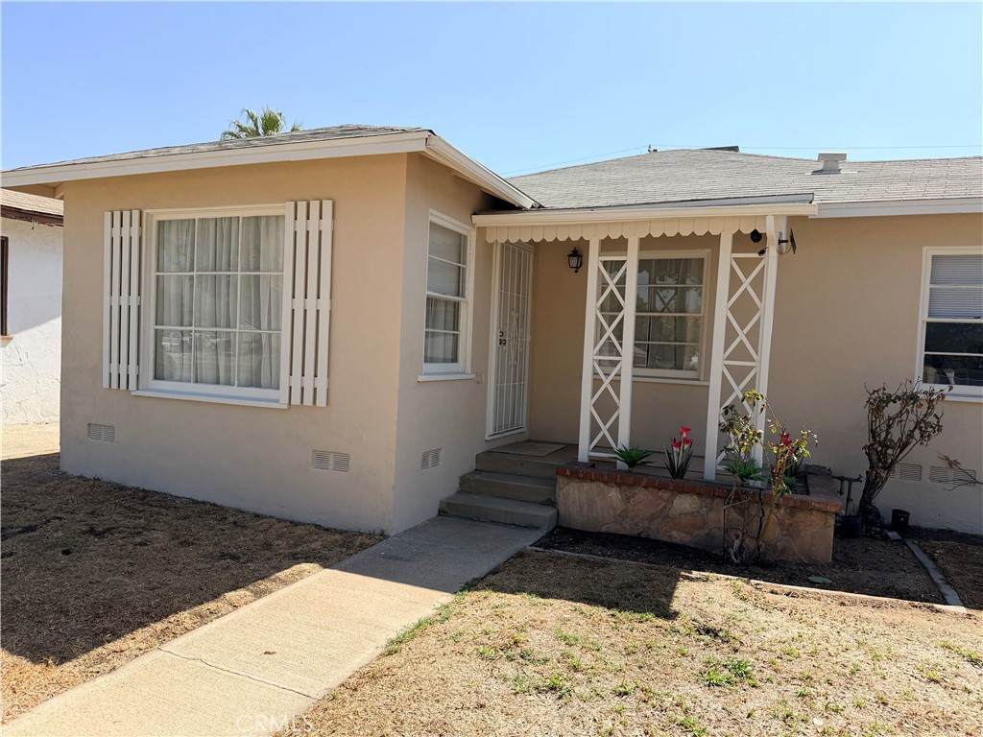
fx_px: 682
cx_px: 492
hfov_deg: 71.6
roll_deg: -2.1
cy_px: 368
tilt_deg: -1.9
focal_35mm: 24
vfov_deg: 56.8
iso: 80
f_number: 1.78
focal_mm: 6.76
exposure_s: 1/3279
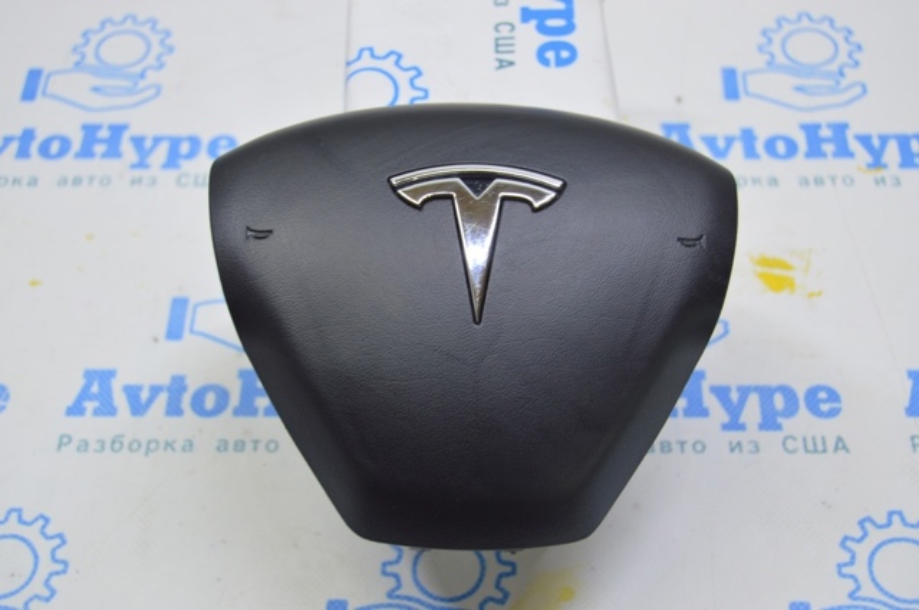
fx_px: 1453
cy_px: 305
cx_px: 460
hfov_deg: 35.1
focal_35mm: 57
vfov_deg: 23.7
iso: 400
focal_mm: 38
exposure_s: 1/20
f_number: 5.6
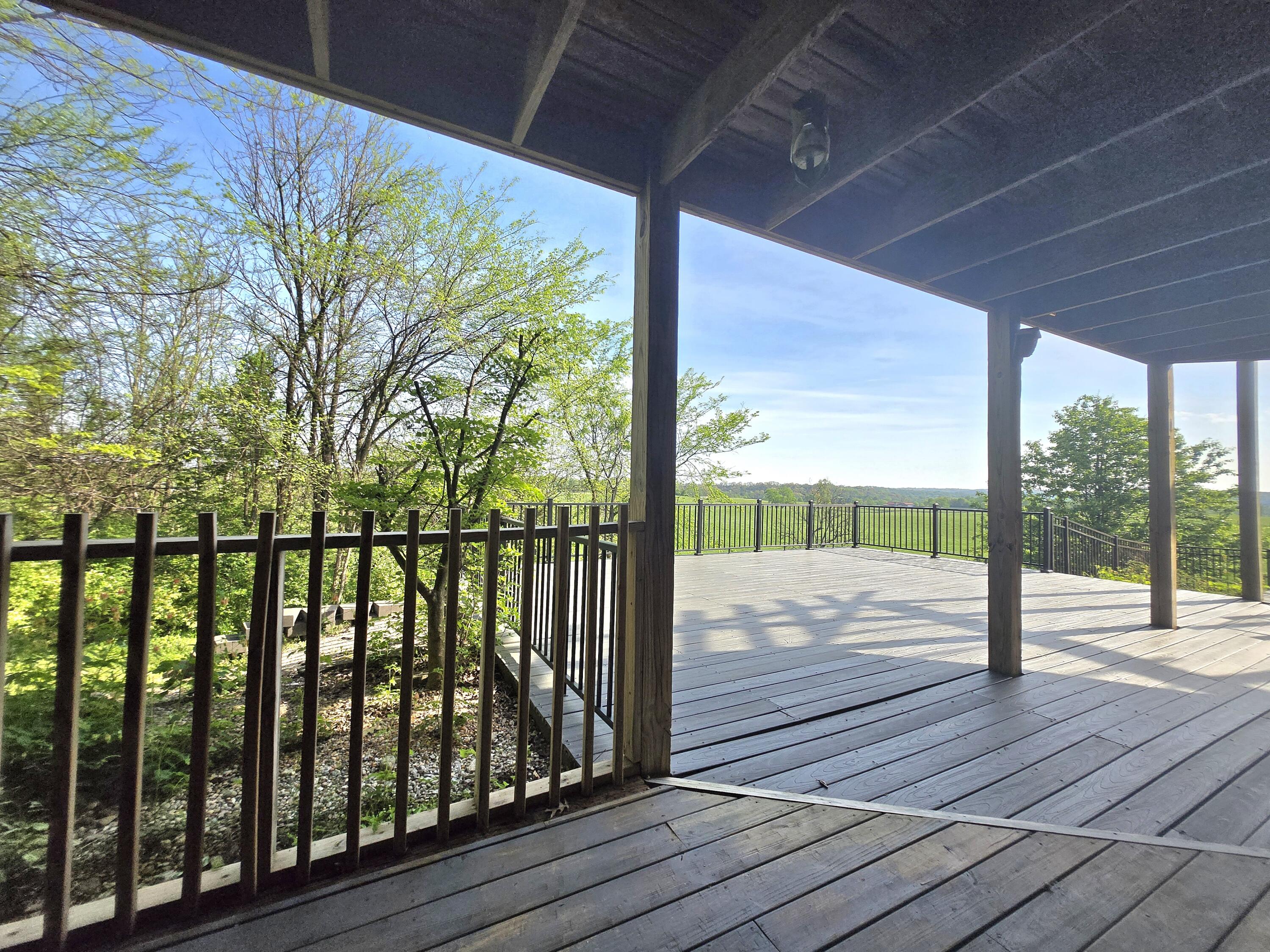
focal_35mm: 13
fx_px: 477
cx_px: 635
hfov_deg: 106.2
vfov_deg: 89.9
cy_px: 476
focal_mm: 1.7
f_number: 2.2
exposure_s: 1/833
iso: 25
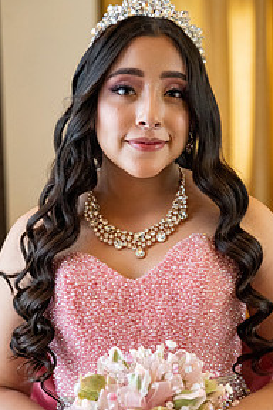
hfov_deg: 15.9
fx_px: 978
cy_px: 280
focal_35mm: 86
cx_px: 151
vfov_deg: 23.5
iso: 4000
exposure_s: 1/400
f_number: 3.2
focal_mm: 55
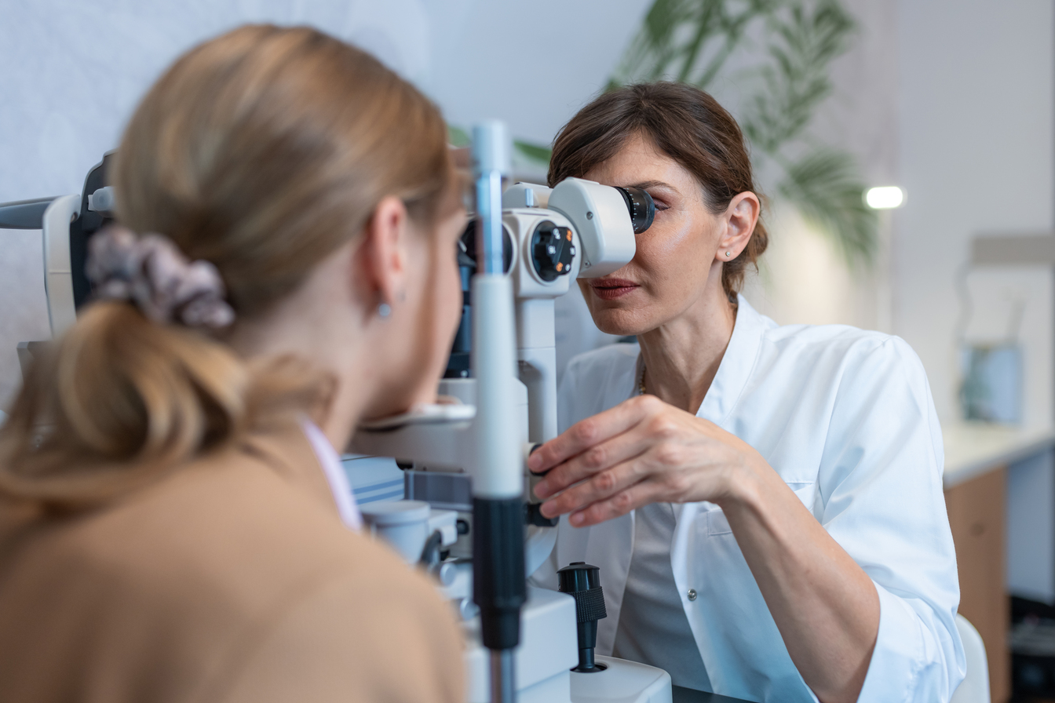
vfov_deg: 33.4
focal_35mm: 40
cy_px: 333
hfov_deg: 48.3
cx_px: 593
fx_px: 1172
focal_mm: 35
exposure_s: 1/160
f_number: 2.2
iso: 320
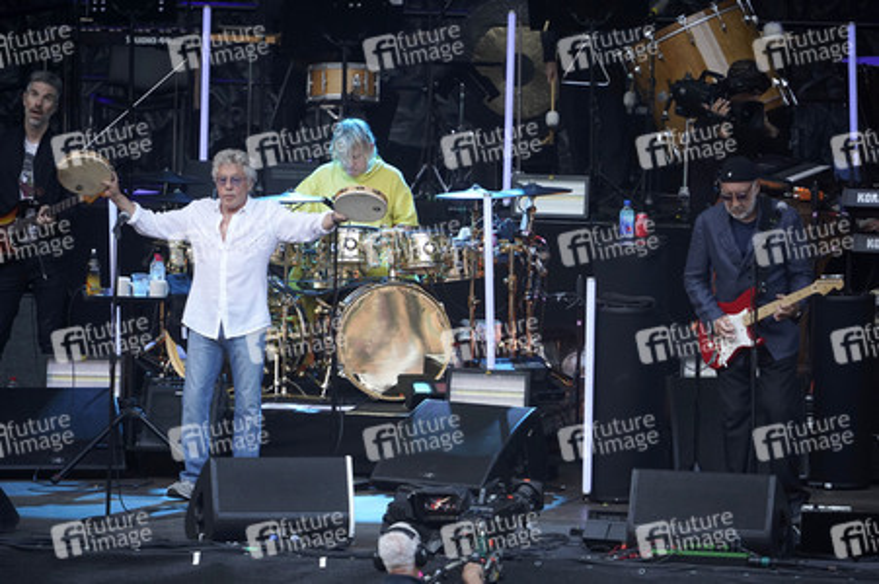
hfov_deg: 4.3
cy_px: 292
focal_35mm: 481
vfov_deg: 2.9
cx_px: 440
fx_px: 11735
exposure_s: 1/400
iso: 2000
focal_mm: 481
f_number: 6.3
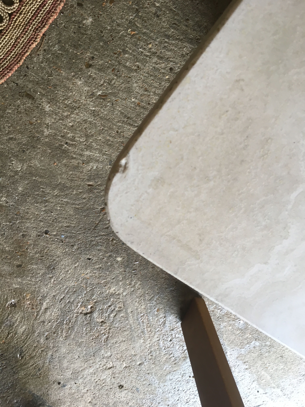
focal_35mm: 29
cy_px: 204
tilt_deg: -70.1
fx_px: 341
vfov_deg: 61.7
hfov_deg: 48.2
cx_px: 152
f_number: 2.2
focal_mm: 4.15
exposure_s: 1/33
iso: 100
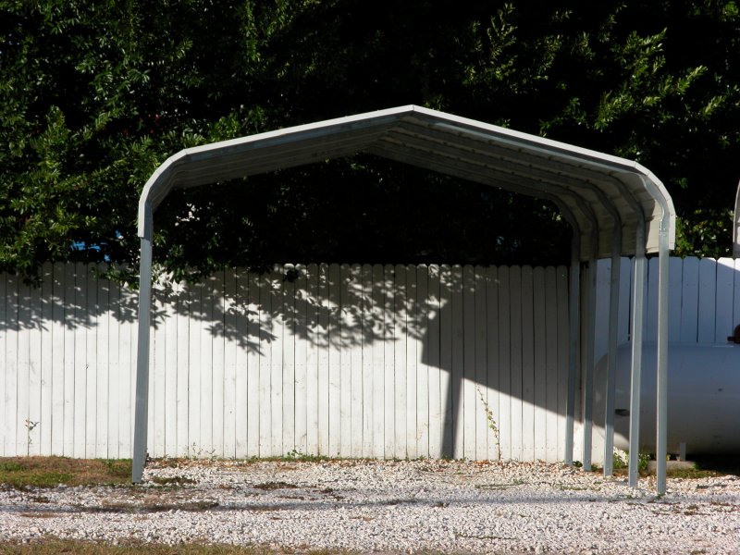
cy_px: 278
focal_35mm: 206
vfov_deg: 7.2
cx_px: 370
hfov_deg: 9.6
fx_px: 4404
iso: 100
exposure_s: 1/302
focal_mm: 52.4
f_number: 7.2
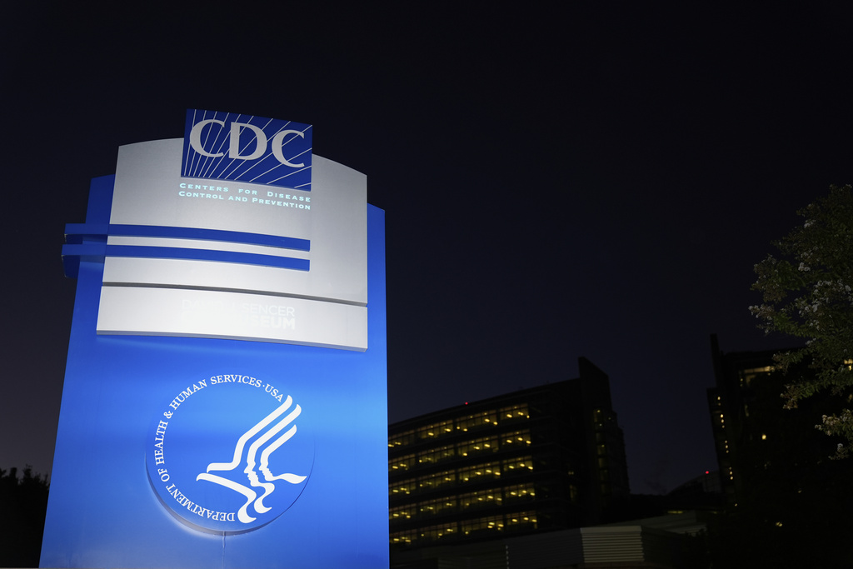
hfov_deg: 51.9
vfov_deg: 36.0
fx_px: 877
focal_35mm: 37
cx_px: 426
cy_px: 284
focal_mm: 37
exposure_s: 1/200
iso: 800
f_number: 2.8
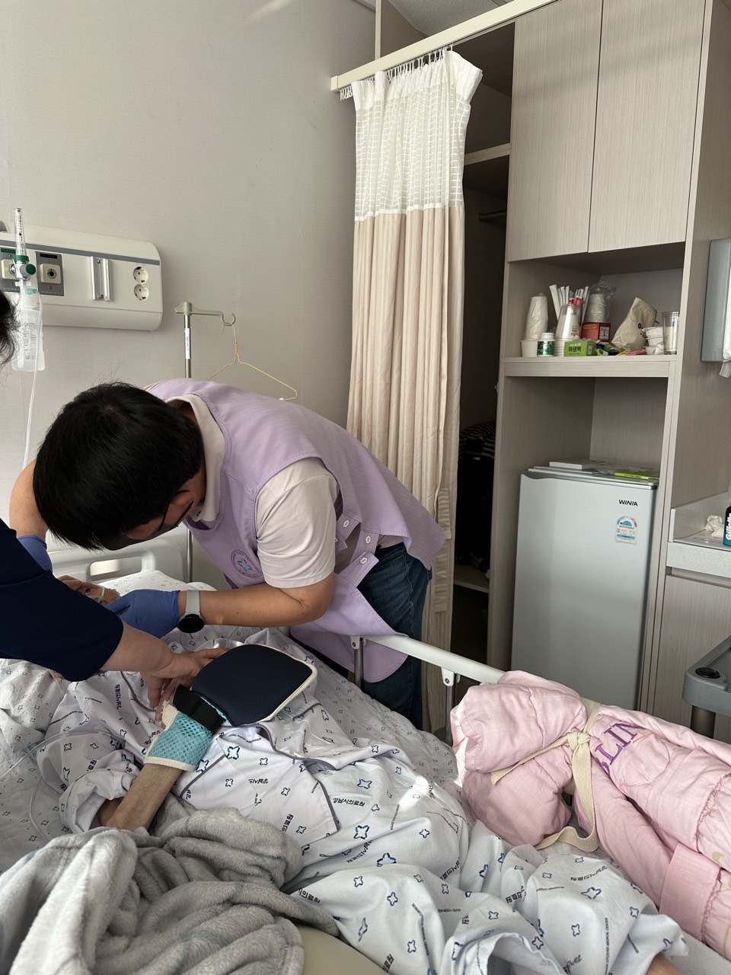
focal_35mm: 24
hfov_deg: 56.8
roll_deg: -1.1
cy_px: 488
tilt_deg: -9.7
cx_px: 366
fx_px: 676
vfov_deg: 71.6
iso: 64
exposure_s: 1/121
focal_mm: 6.86
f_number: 1.78
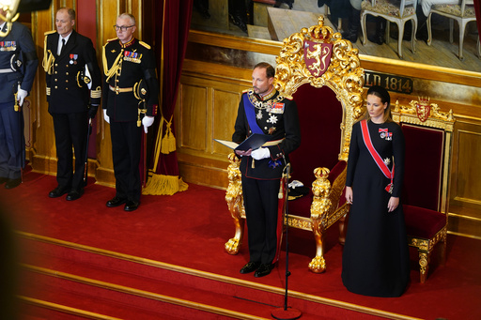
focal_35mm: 147
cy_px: 160
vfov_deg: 9.3
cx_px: 240
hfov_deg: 14.0
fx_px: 1963
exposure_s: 1/200
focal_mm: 147
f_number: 2.8
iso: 1600
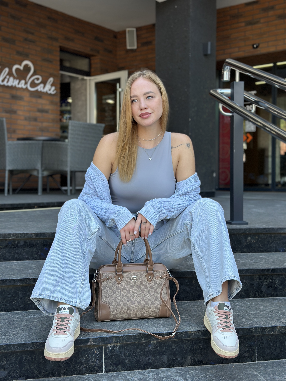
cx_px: 143
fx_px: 529
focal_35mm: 48
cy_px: 190
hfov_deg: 30.3
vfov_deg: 39.7
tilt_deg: -3.0
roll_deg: -1.8
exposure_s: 1/571
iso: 80
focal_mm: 6.86
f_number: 1.78
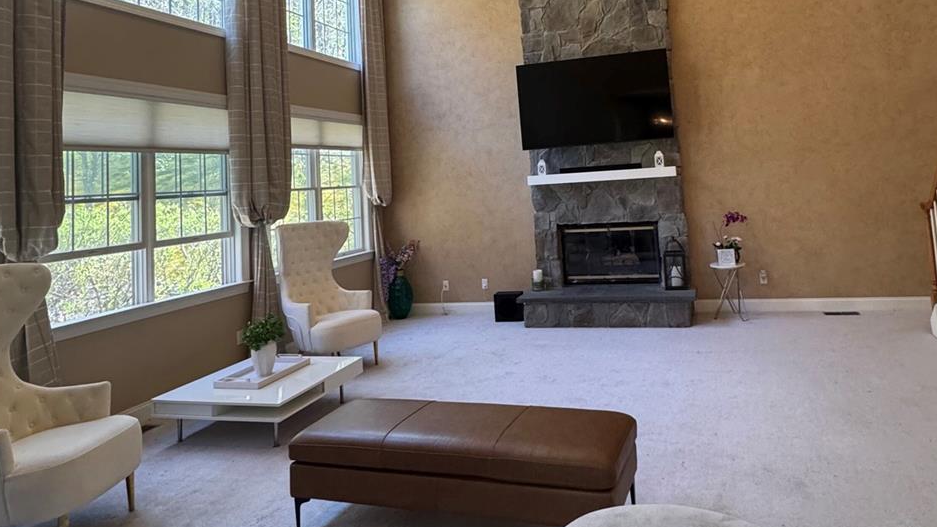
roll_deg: +4.2
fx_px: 621
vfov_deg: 44.3
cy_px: 126
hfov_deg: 73.5
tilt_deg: +4.6
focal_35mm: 25
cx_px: 546
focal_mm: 2.22
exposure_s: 1/120
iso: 320
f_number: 2.2
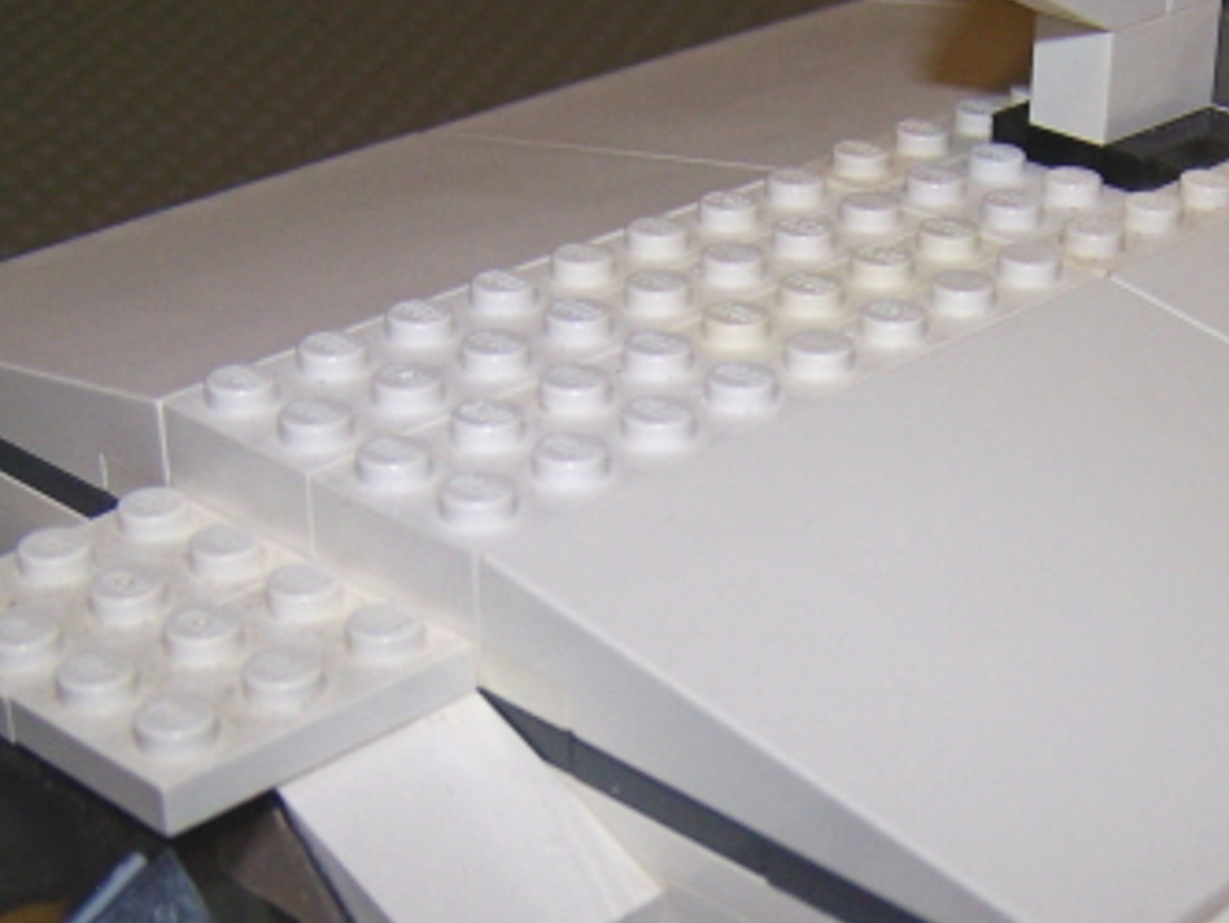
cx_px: 934
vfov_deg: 19.9
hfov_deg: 26.3
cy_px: 779
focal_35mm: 73
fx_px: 2593
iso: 140
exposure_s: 1/60
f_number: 2.8
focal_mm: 6.3
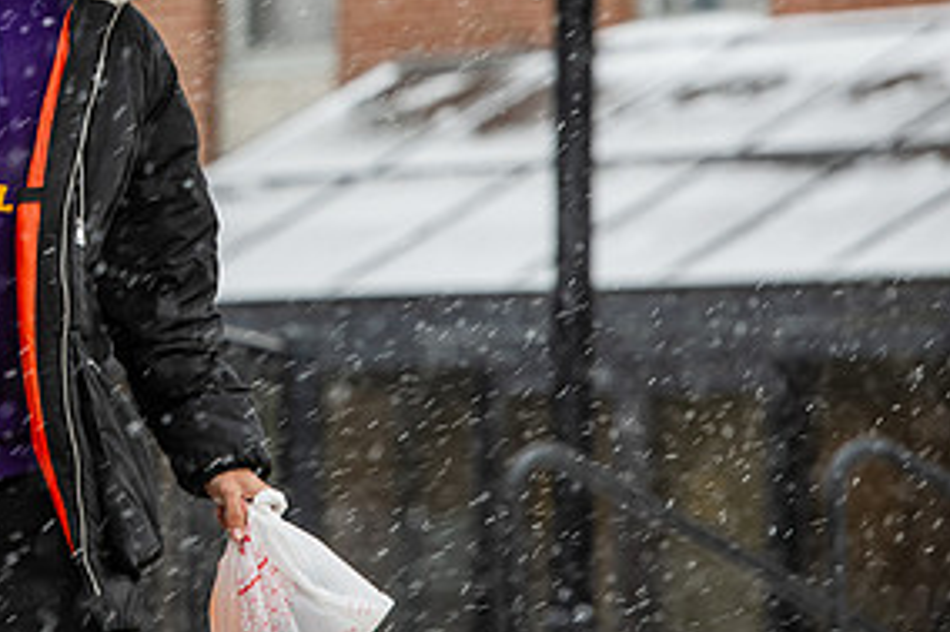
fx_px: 9705
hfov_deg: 5.6
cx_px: 10
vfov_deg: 3.7
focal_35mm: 368
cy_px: 32
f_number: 4.5
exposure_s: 1/200
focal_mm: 180
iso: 400
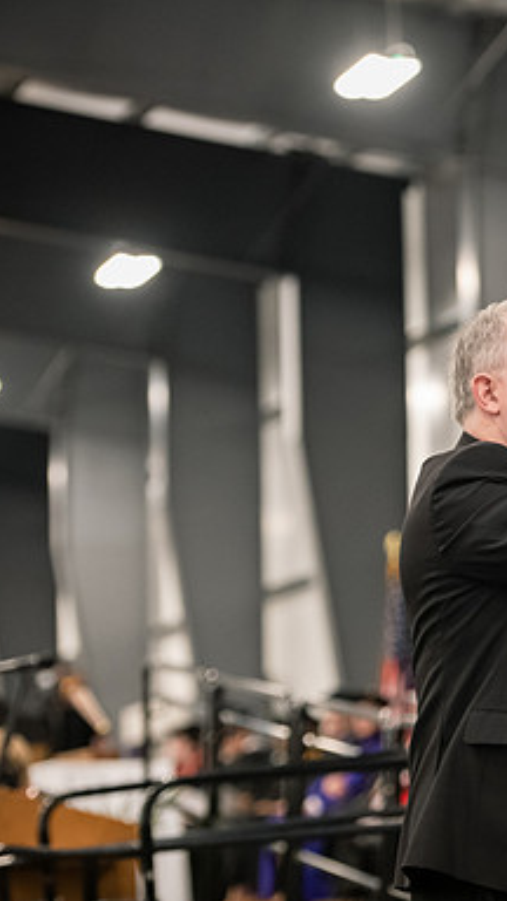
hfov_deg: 7.3
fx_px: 3967
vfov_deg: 13.0
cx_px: 580
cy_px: 452
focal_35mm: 166
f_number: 3.2
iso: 3200
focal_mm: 105
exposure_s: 1/200
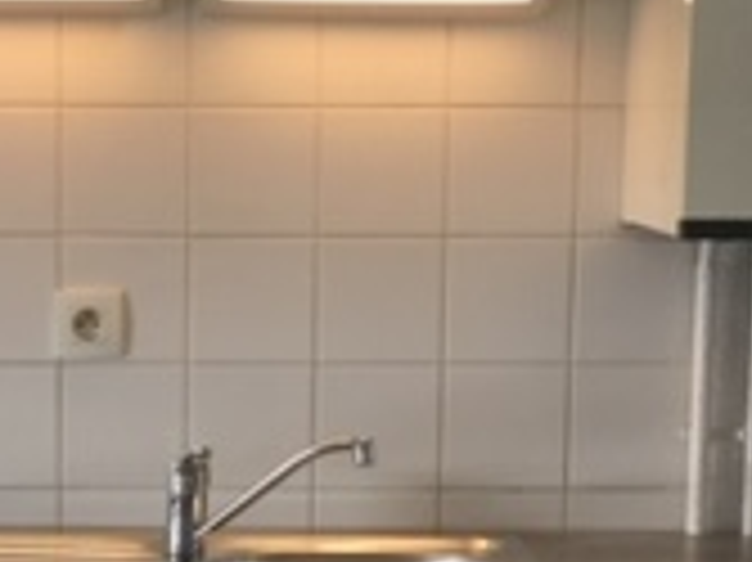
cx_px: 126
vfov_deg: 13.2
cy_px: 499
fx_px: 2410
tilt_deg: -8.4
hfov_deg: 17.6
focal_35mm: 111
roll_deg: -1.2
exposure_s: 1/33
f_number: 2.2
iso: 32
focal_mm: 4.15
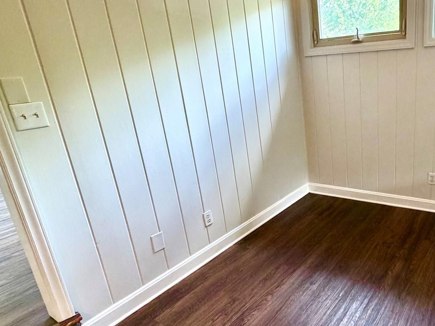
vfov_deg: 54.9
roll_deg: +3.5
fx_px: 314
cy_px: 161
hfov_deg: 64.6
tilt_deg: -16.9
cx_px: 333
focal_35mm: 25
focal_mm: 2.22
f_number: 2.2
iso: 250
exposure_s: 1/120
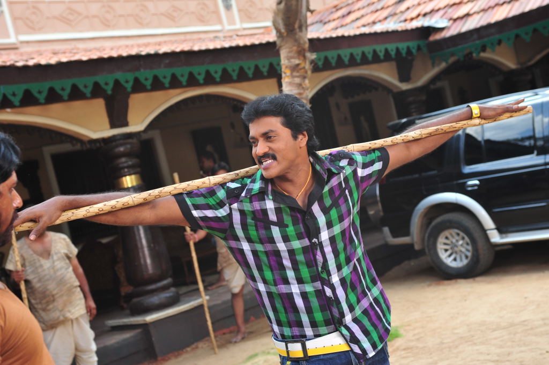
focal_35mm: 56
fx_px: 853
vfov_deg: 24.2
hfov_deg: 35.7
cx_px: 274
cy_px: 182
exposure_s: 1/320
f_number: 5.6
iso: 640
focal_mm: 56
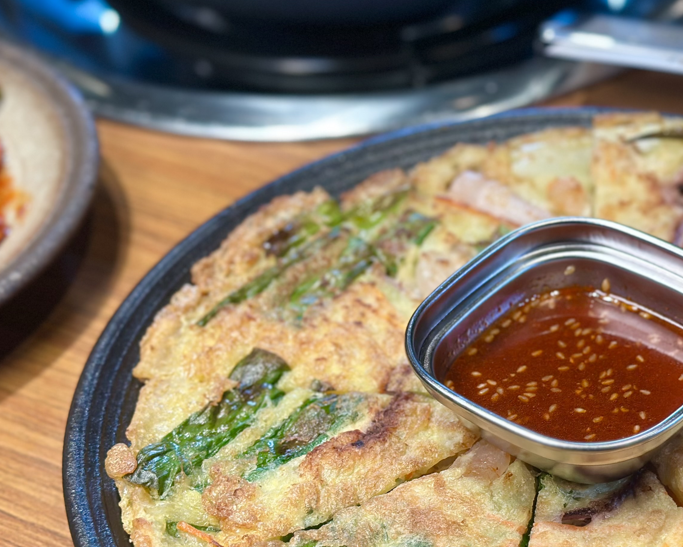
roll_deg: +4.5
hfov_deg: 22.7
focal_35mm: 83
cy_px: 451
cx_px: 527
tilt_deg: -44.2
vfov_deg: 18.3
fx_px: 1678
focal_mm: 6.86
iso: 125
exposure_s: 1/120
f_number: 1.78
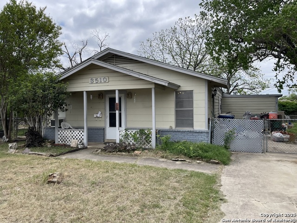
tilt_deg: -1.7
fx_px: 223
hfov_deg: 67.3
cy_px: 112
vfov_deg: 53.1
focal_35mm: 26
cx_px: 148
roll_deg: +3.4
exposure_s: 1/3731
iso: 32
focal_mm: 4.2
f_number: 1.6
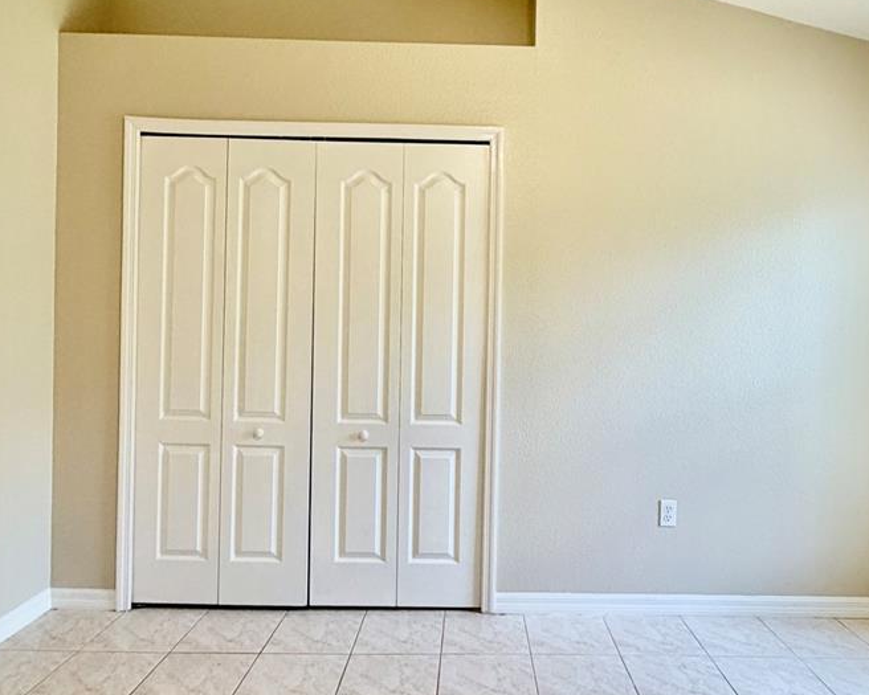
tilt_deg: -0.1
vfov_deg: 56.8
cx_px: 478
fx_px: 643
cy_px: 335
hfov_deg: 67.9
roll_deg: -1.7
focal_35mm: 25
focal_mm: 2.22
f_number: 2.2
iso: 200
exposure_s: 1/120
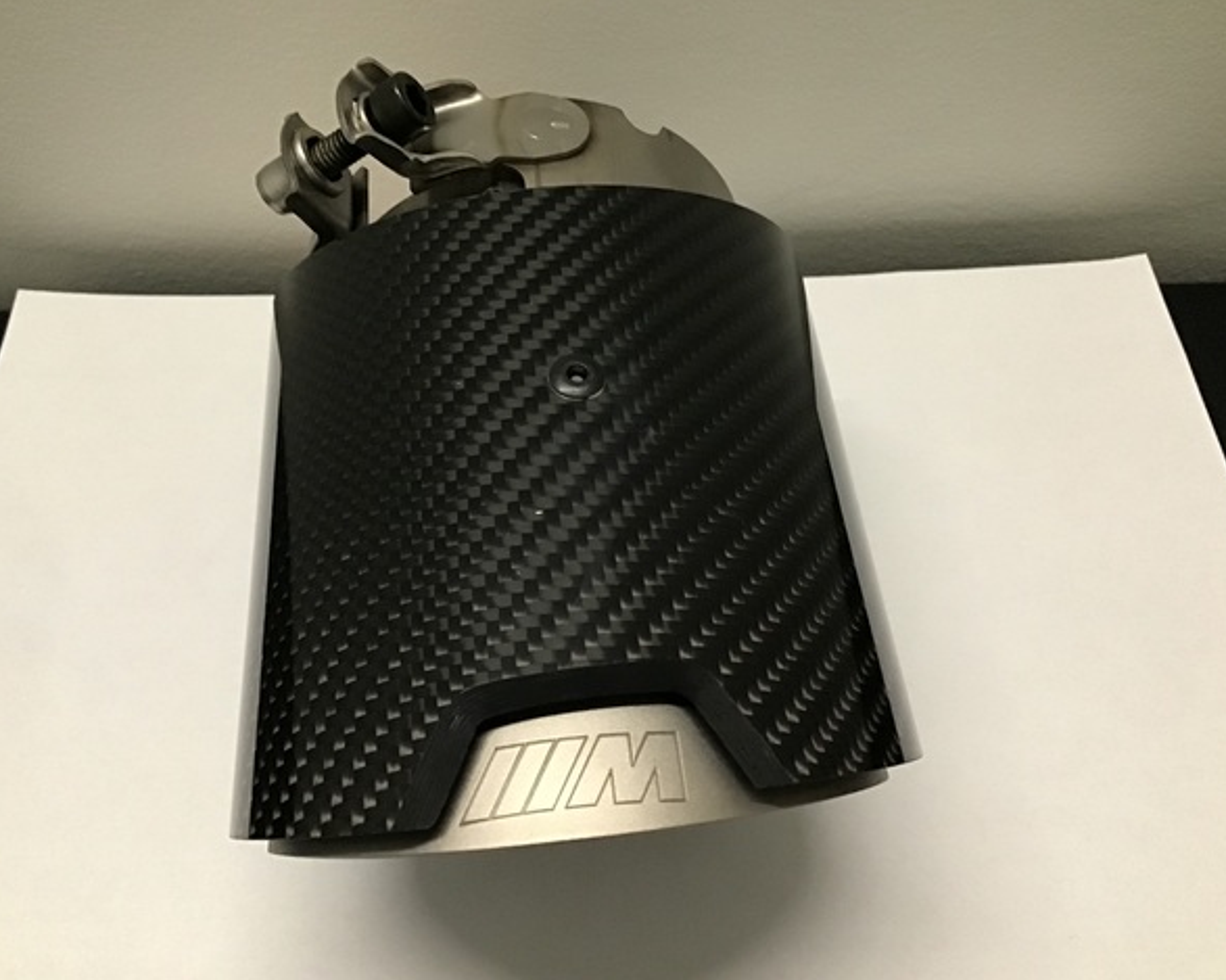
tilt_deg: -57.1
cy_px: 483
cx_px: 583
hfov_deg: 54.2
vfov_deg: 44.5
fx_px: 1197
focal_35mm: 33
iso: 200
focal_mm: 3.3
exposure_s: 1/24
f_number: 2.4
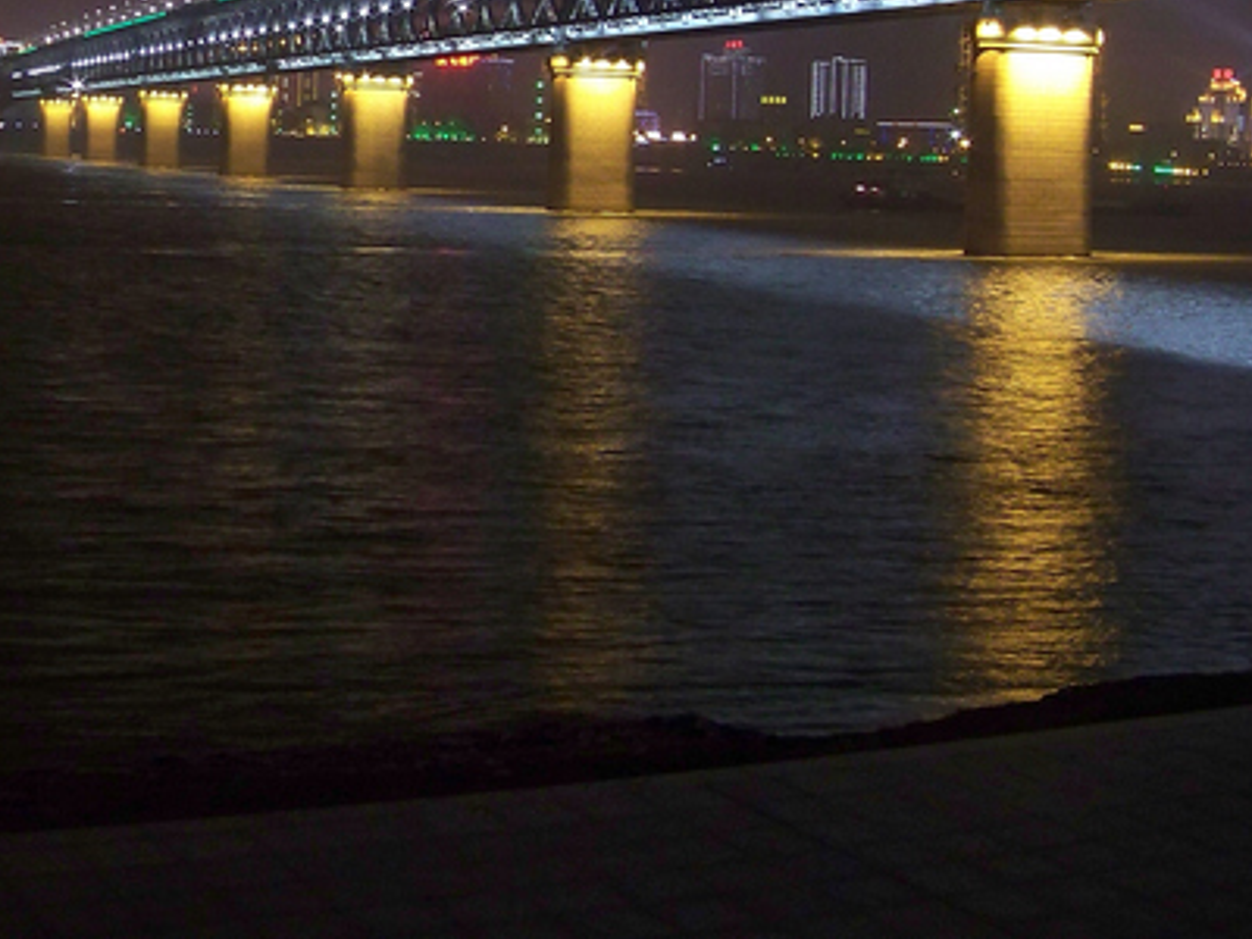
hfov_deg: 30.6
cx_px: 501
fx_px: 2279
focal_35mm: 63
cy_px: 130
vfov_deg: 22.8
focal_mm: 5.85
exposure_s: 1/2
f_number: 4.5
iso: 200
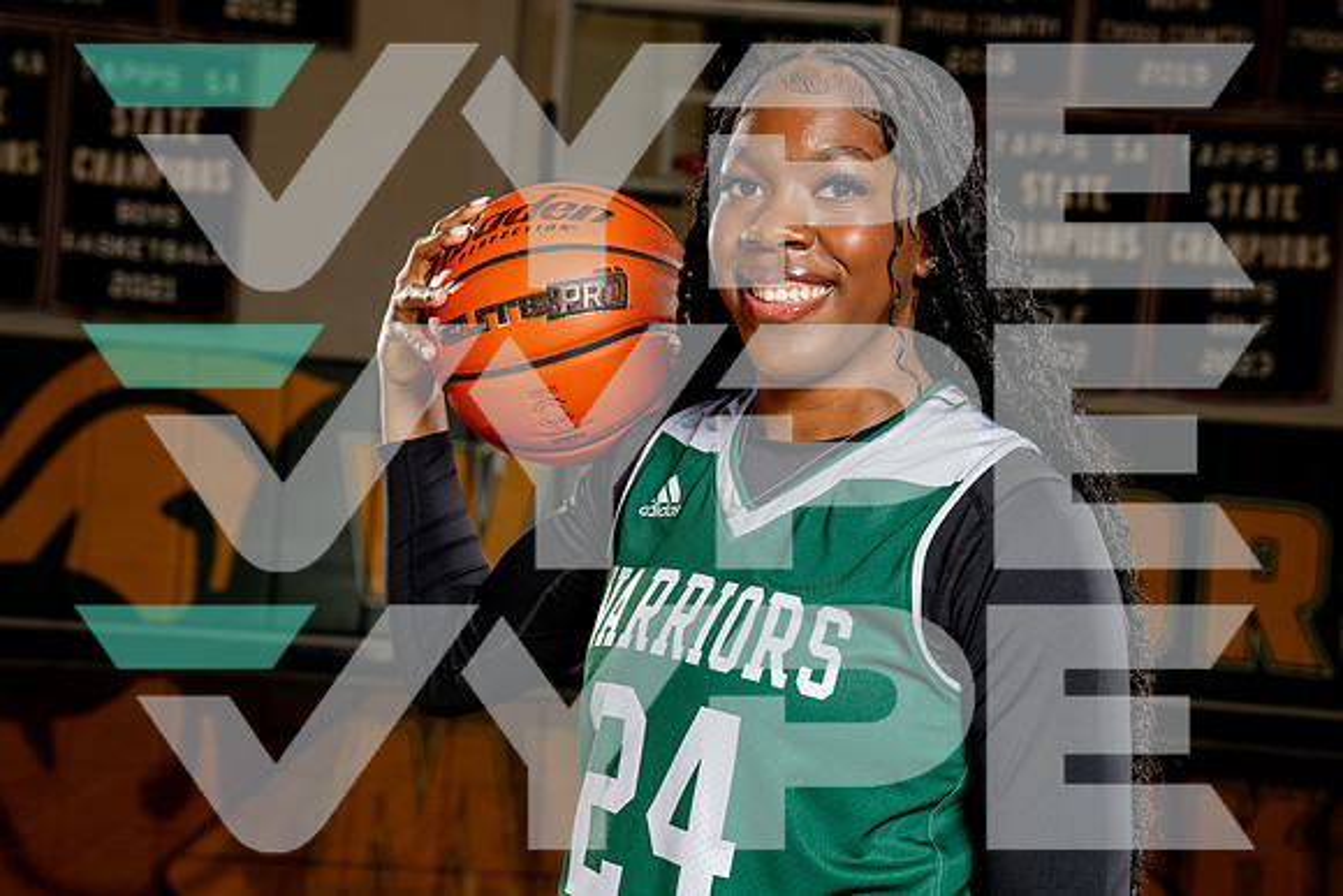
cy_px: 443
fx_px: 2366
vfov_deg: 21.4
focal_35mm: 63
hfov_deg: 31.7
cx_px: 663
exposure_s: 1/250
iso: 200
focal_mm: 59
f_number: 5.6
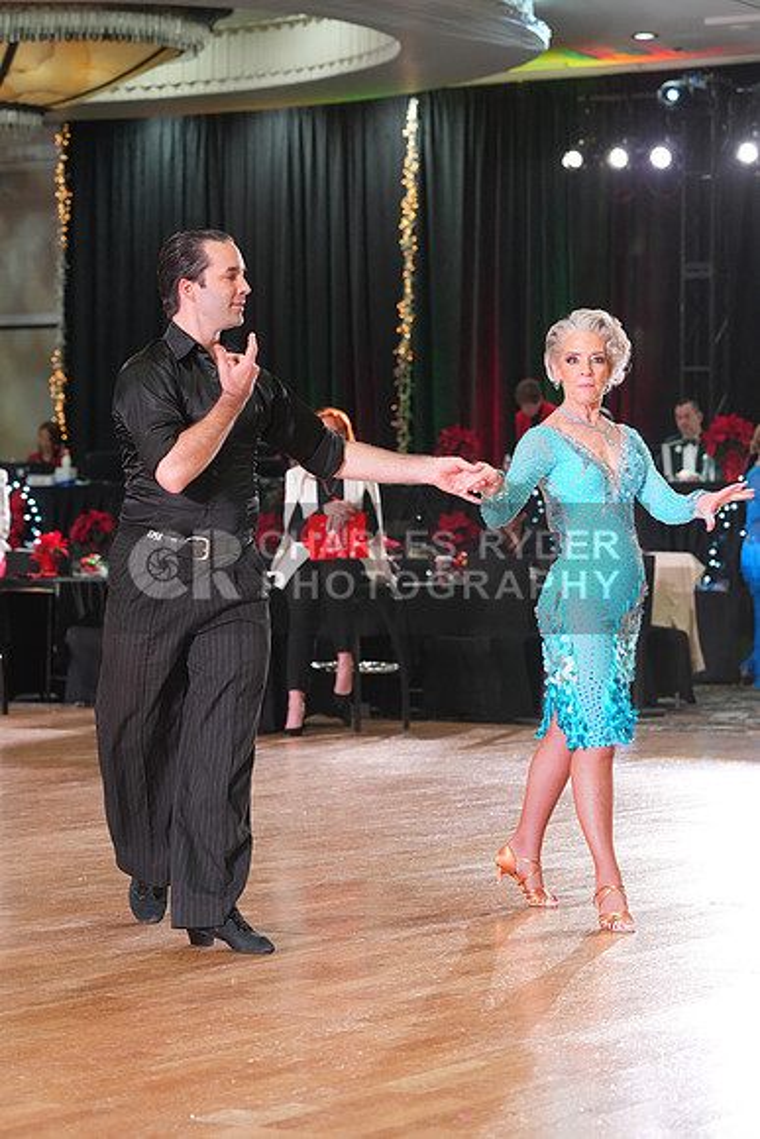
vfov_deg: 21.0
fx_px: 3070
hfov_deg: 14.1
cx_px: 380
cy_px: 570
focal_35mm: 97
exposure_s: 1/200
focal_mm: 97
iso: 3200
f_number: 5
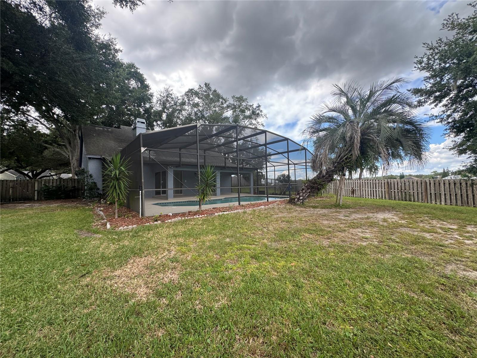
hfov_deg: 102.1
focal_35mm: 14
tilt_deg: +3.8
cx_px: 238
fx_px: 193
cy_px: 179
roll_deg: +2.2
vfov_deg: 85.7
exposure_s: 1/281
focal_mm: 2.22
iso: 40
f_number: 2.2
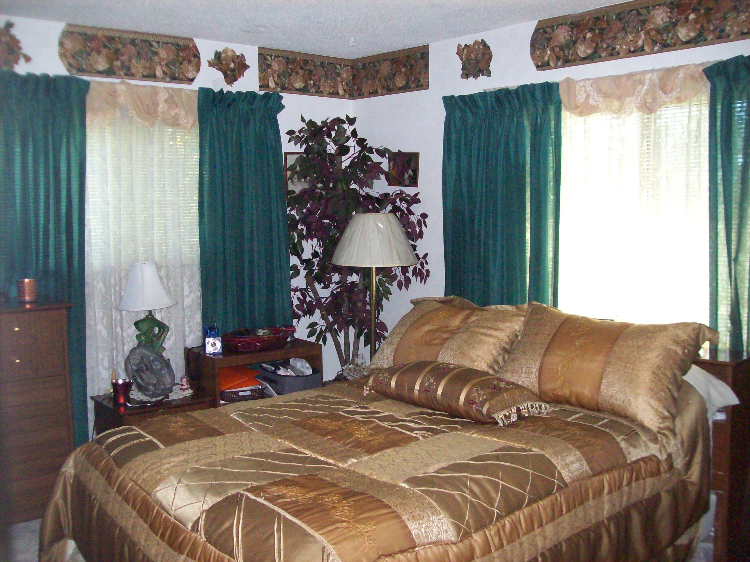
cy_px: 281
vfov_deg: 39.6
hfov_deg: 51.4
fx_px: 780
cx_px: 375
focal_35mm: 36
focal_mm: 6
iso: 400
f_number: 2.7
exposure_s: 1/128
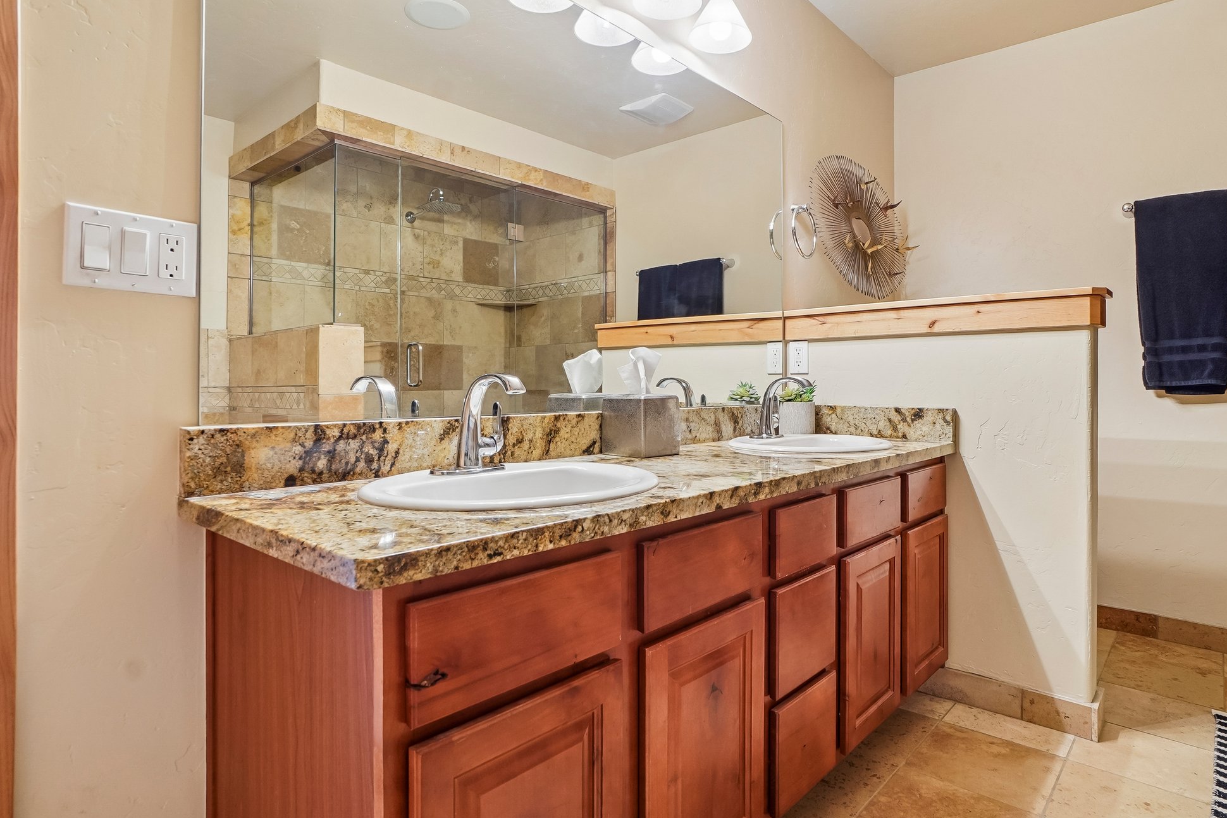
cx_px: 638
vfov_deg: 64.5
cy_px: 391
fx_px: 647
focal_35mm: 19
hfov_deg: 86.9
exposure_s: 1/6
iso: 400
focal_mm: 12
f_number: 8
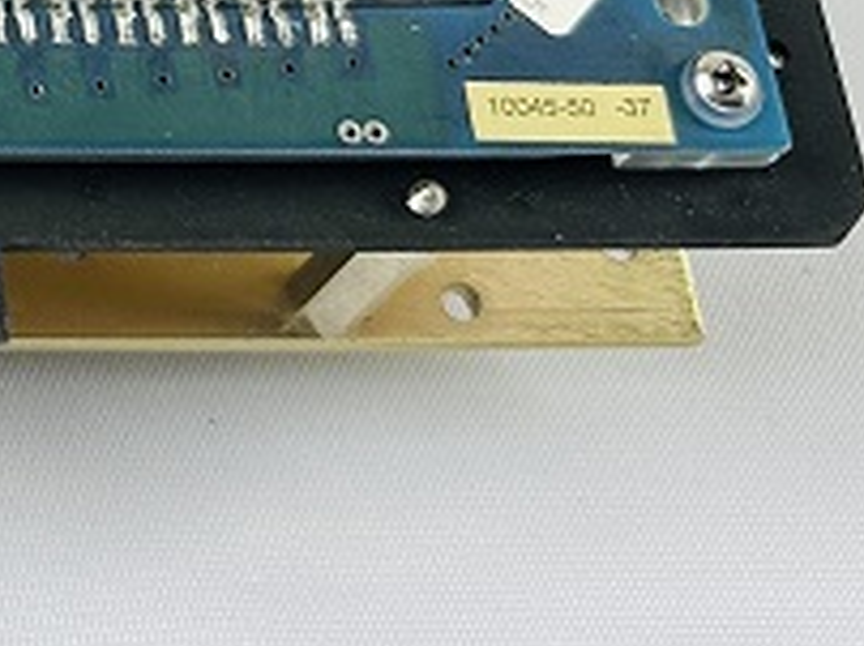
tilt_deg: -33.8
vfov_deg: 11.7
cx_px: -817
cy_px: -402
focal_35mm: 120
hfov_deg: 14.1
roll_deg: -2.7
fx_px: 2992
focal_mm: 6.86
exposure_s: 1/120
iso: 80
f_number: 1.78
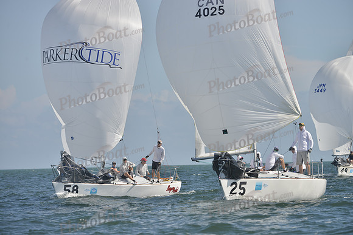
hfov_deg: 7.6
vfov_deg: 5.1
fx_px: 2648
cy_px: 118
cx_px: 176
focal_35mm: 270
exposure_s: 1/1250
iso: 200
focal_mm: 270
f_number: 6.3
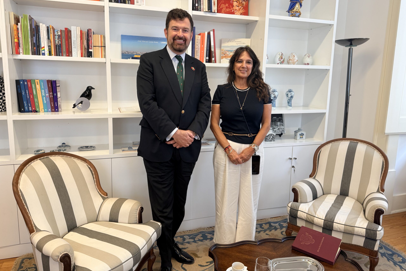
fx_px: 282
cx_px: 203
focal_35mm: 25
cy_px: 119
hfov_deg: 71.5
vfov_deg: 51.2
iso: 125
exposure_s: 1/121
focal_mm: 6.76
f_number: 1.78
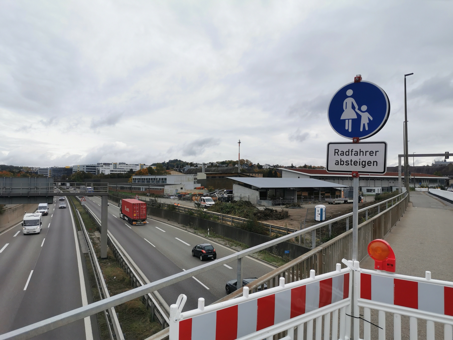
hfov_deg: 65.3
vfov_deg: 51.4
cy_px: 170
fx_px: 353
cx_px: 226
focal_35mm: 27
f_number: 1.8
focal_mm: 5.58
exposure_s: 1/2433
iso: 50
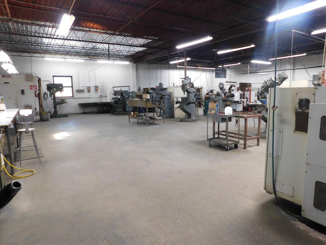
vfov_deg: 58.9
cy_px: 122
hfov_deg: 73.9
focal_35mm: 23
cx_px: 163
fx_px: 217
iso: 320
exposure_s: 1/30
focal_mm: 4
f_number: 3
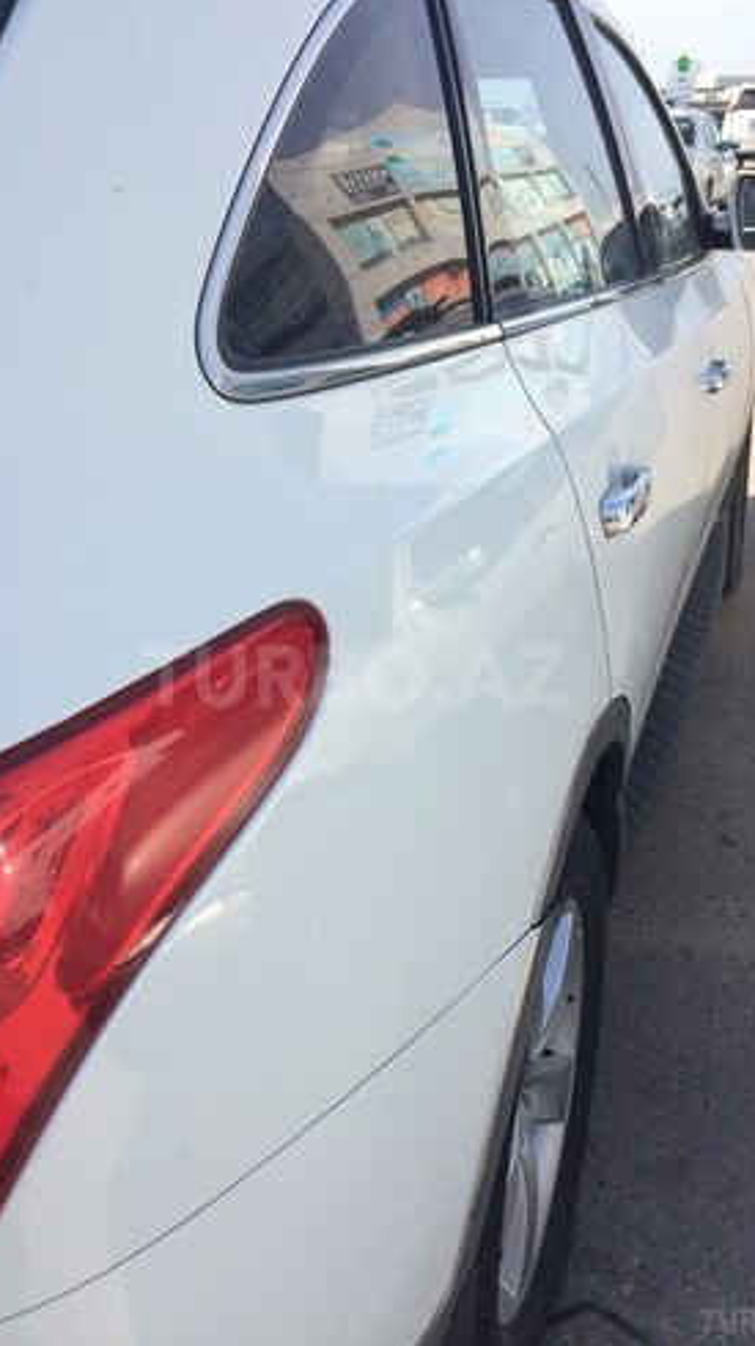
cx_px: 354
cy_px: 676
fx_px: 1141
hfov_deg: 36.6
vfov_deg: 61.0
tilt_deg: -28.3
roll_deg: +4.6
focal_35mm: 32
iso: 32
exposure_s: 1/1282
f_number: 2.2
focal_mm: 4.15
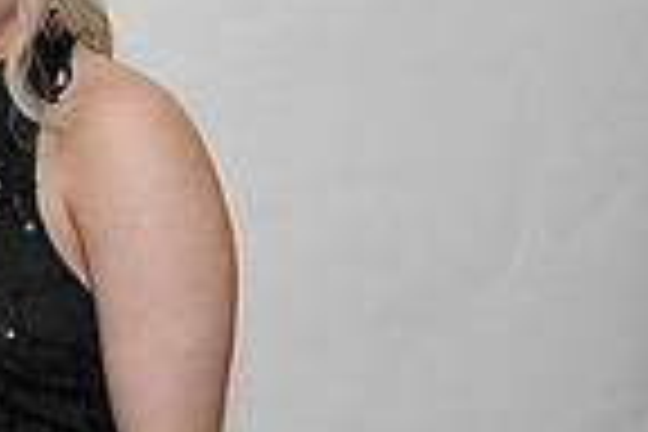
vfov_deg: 8.1
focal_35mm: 169
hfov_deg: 11.1
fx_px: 3042
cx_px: -634
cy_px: 90
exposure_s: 1/60
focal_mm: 42
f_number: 6.3
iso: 800
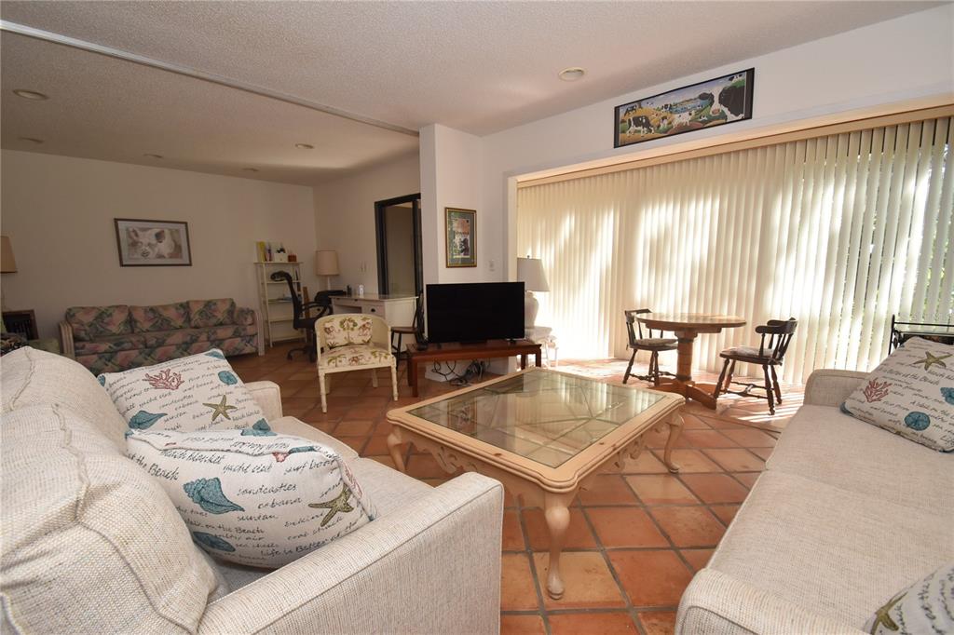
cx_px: 477
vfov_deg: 77.3
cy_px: 318
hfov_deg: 100.4
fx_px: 397
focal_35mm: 15
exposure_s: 1/125
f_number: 5.6
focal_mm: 10
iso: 800
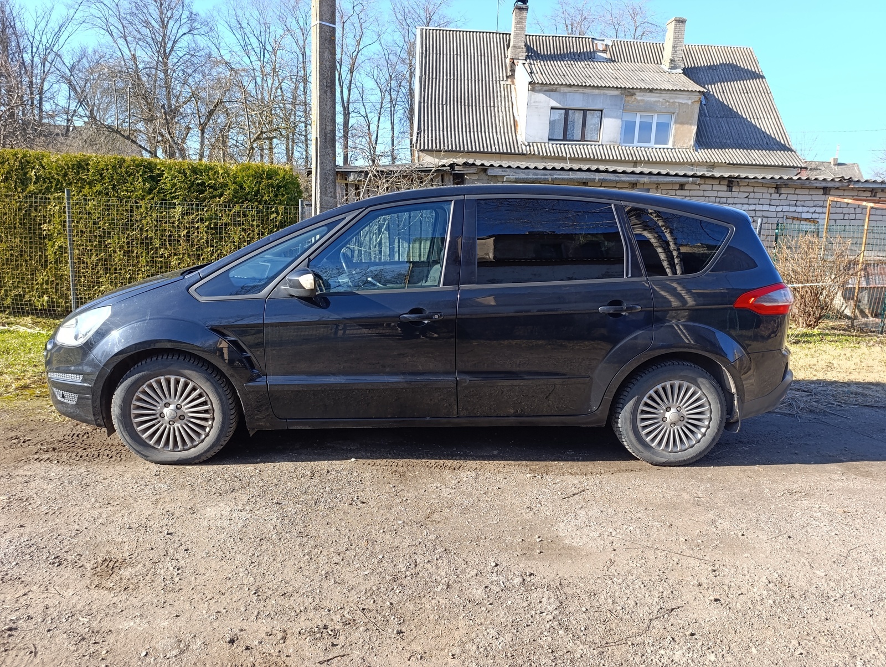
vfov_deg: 59.0
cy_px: 334
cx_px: 443
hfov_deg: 73.8
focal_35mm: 23
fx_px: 590
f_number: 1.6
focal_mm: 6.14
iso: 50
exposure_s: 1/165
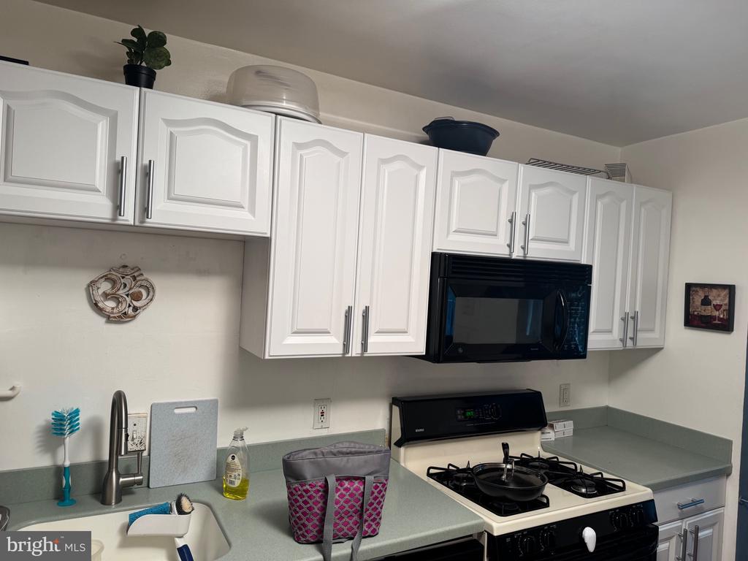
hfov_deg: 71.6
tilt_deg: +0.1
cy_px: 280
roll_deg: -3.0
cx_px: 374
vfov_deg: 56.8
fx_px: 519
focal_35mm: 24
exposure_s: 1/120
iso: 100
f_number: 1.78
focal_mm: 6.76
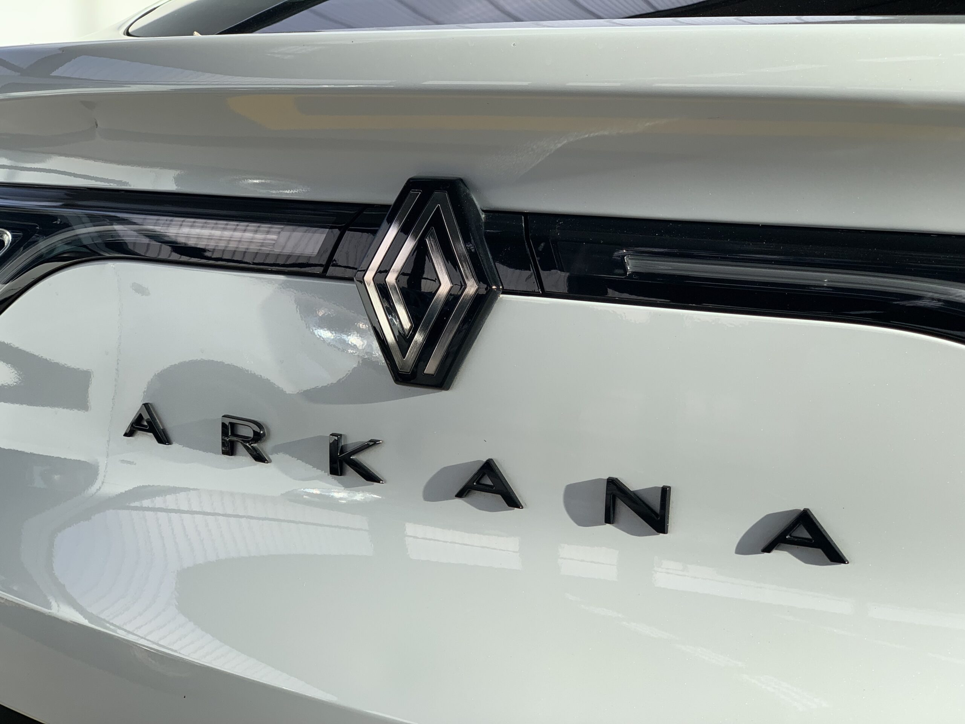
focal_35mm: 52
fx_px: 1450
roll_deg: -0.5
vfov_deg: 28.0
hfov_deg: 36.8
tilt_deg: -10.2
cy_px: 362
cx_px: 482
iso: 16
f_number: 2.4
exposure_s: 1/208
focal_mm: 6
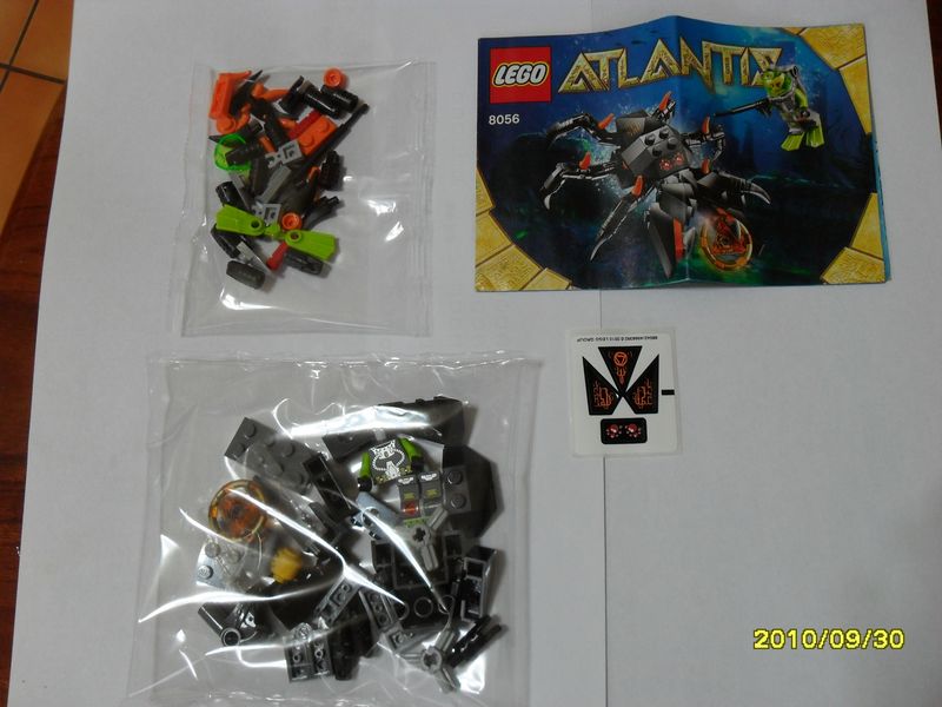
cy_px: 354
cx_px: 471
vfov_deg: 40.7
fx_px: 952
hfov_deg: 52.6
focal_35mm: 35
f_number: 2.8
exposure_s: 1/30
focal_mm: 6.2
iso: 160
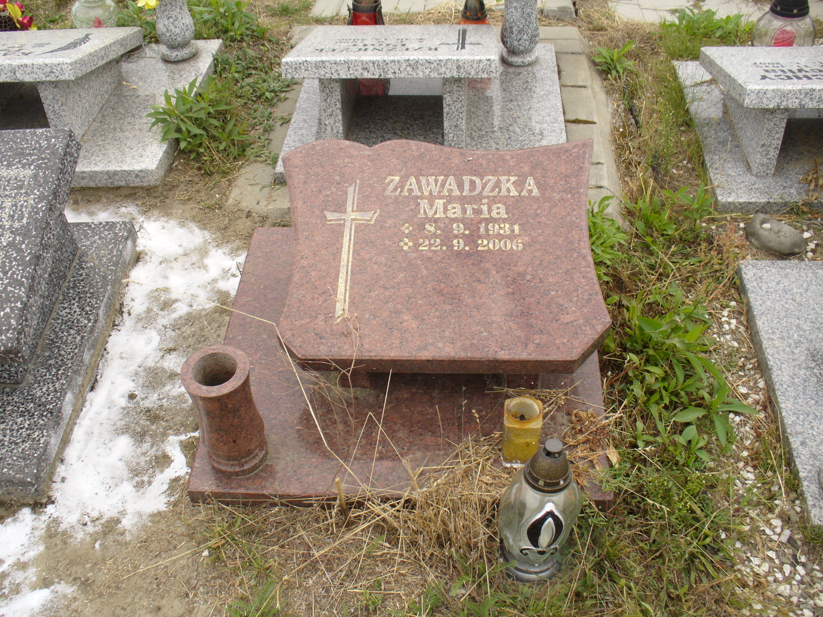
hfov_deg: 50.1
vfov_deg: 38.7
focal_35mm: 37
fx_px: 880
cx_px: 412
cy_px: 308
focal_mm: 6.1
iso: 80
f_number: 5.6
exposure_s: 1/125
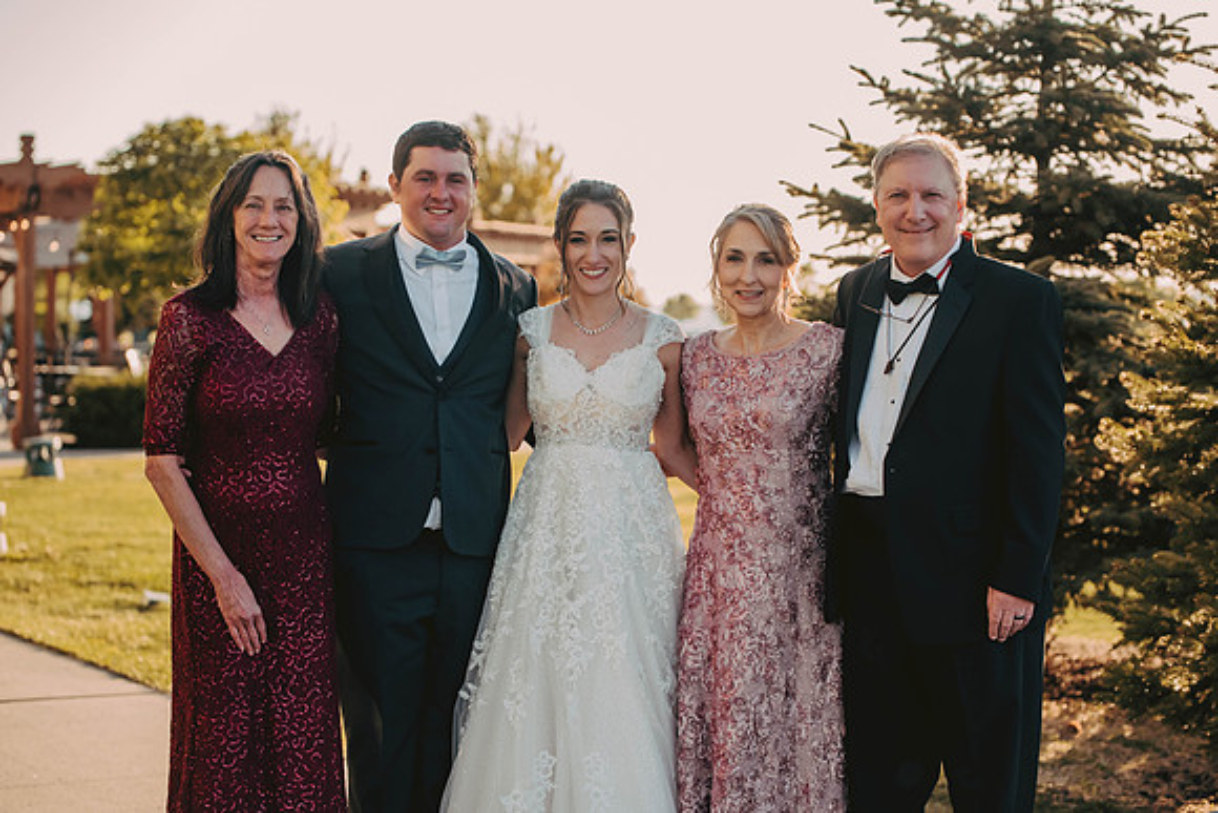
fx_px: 2476
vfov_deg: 18.6
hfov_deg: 27.6
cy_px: 407
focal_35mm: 73
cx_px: 590
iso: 800
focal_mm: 70
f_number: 2.8
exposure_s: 1/2500
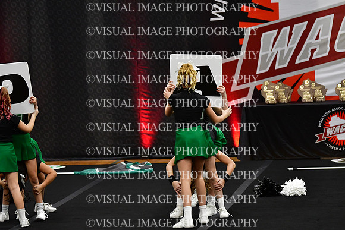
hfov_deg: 10.2
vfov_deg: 6.8
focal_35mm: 202
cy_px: 115
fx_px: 1936
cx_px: 172
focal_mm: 135
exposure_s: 1/800
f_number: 2.8
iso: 4000
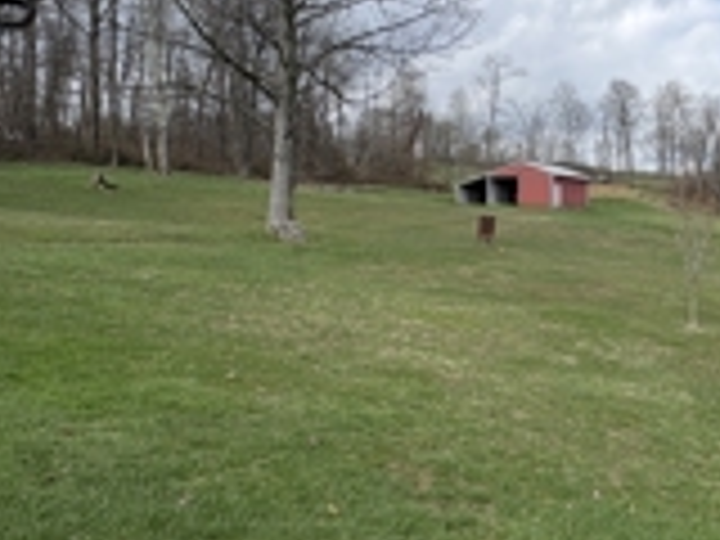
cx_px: 612
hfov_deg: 48.5
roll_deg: +1.0
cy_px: 202
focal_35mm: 35
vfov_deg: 40.4
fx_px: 728
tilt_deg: +1.8
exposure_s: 1/1927
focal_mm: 2.22
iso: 50
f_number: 2.2
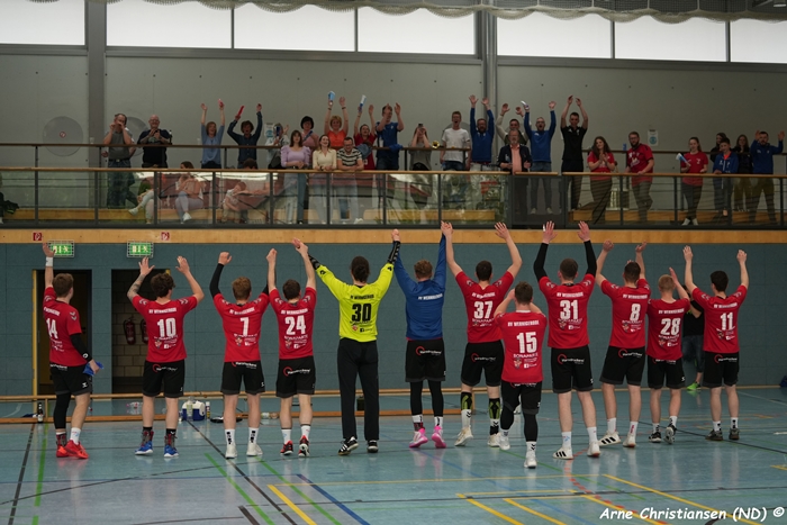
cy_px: 262
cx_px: 394
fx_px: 1530
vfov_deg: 19.5
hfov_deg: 28.8
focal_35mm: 70
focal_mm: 70
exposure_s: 1/1000
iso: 1000
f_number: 2.8
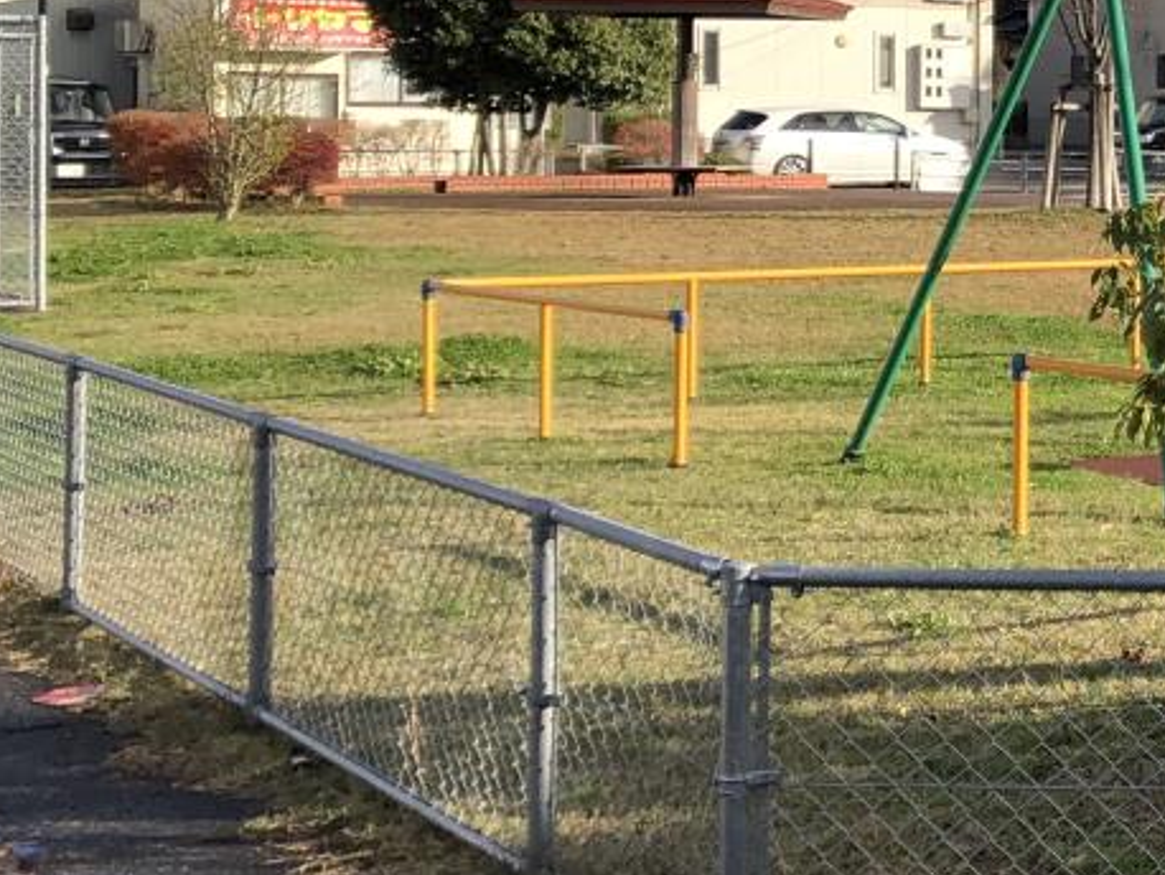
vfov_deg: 16.7
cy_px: 183
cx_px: 1722
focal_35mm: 88
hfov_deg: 19.5
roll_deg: +0.6
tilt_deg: -0.6
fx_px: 2963
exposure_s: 1/1473
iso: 20
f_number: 1.8
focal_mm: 3.99
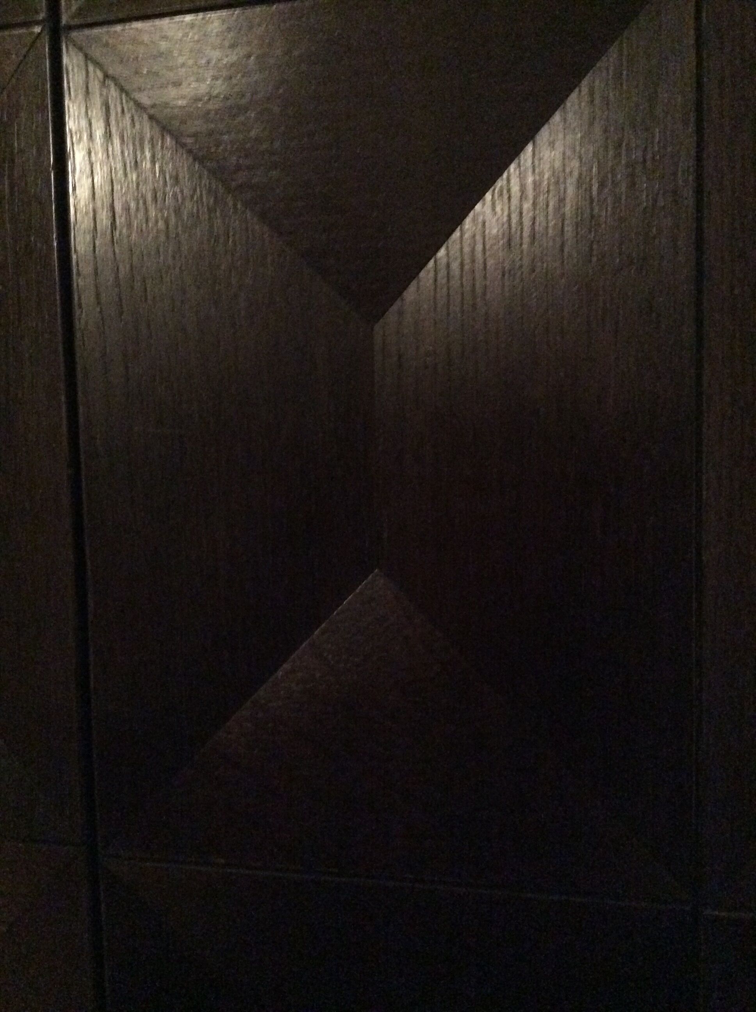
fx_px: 934
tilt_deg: -5.0
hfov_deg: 44.1
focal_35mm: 32
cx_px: 378
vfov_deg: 56.9
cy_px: 506
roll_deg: +0.9
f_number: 2.4
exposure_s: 1/17
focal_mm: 3.3
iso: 800
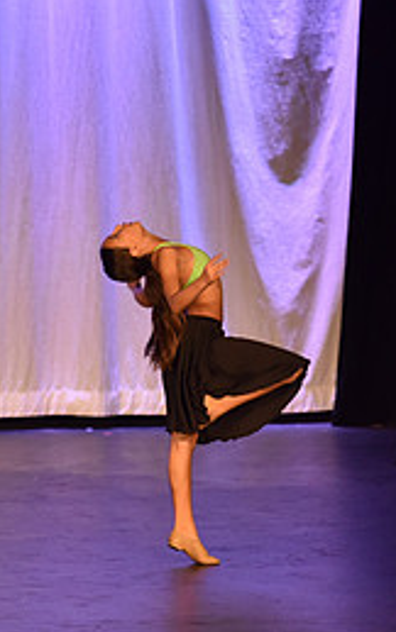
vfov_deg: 7.4
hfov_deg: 4.6
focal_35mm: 285
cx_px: -293
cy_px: 443
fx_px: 4919
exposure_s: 1/250
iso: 2000
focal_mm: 125
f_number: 4.5
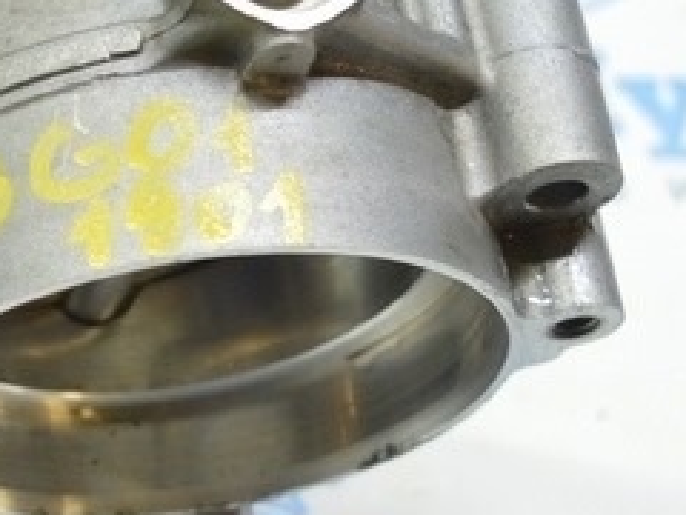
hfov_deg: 15.5
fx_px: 2438
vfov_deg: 12.0
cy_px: 285
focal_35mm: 123
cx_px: -109
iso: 400
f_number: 3.8
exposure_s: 1/40
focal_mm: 20
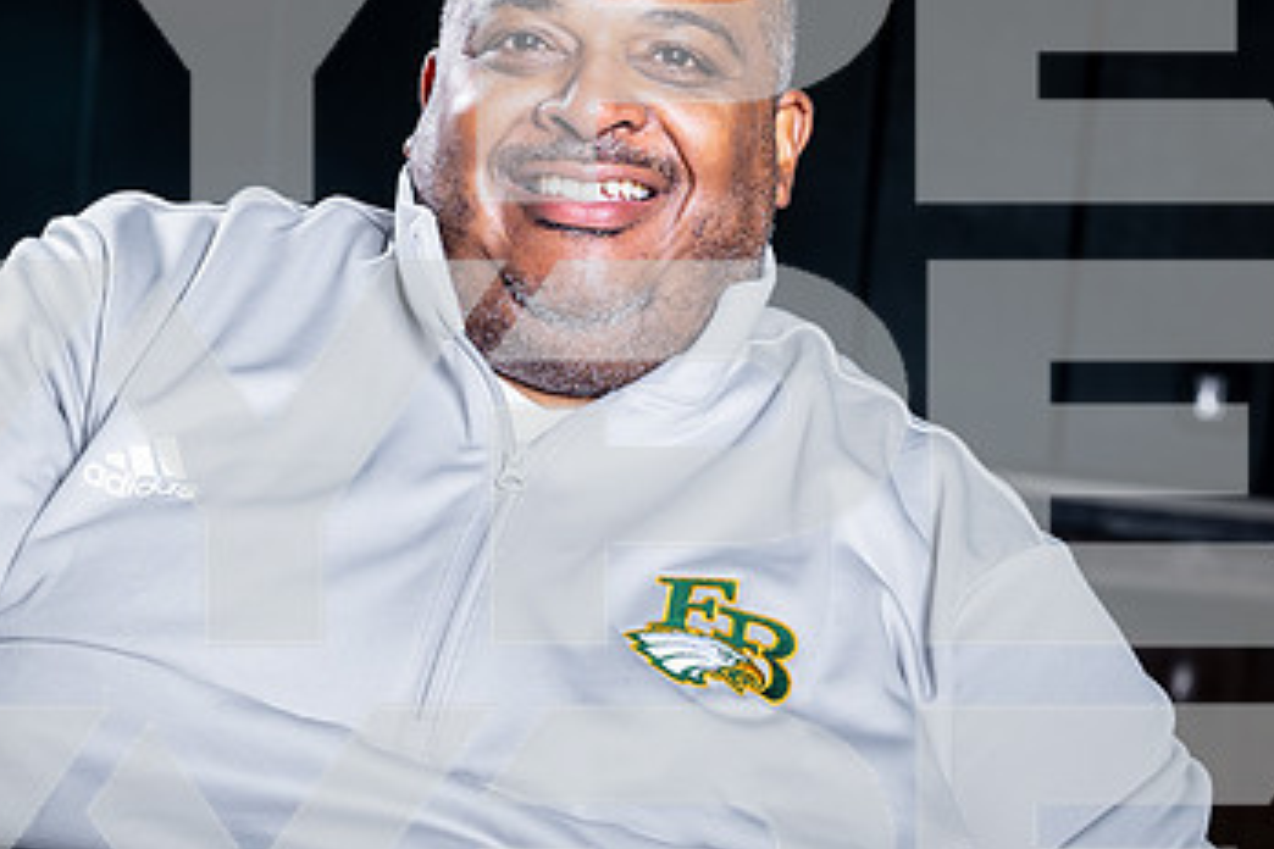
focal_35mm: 90
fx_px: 3185
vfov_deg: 15.2
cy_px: 456
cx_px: 417
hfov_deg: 22.5
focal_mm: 54
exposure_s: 1/250
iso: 100
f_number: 6.3
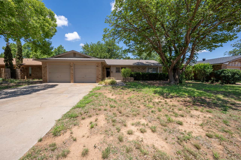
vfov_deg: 85.4
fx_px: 87
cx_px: 120
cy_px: 80
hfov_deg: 108.3
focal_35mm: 13
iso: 100
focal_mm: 13
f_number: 9
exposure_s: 1/500
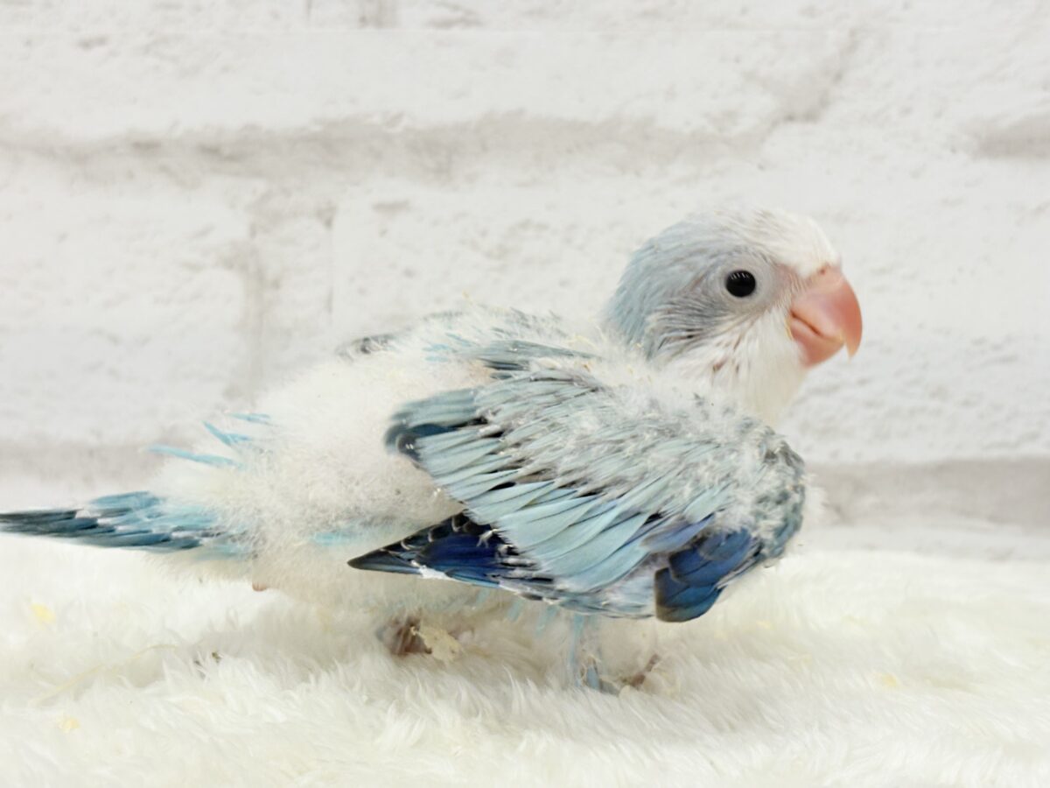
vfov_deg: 28.0
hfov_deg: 36.8
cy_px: 394
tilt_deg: -7.3
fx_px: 1577
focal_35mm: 52
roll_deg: +1.3
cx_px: 525
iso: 64
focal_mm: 5.96
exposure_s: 1/100
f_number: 1.6
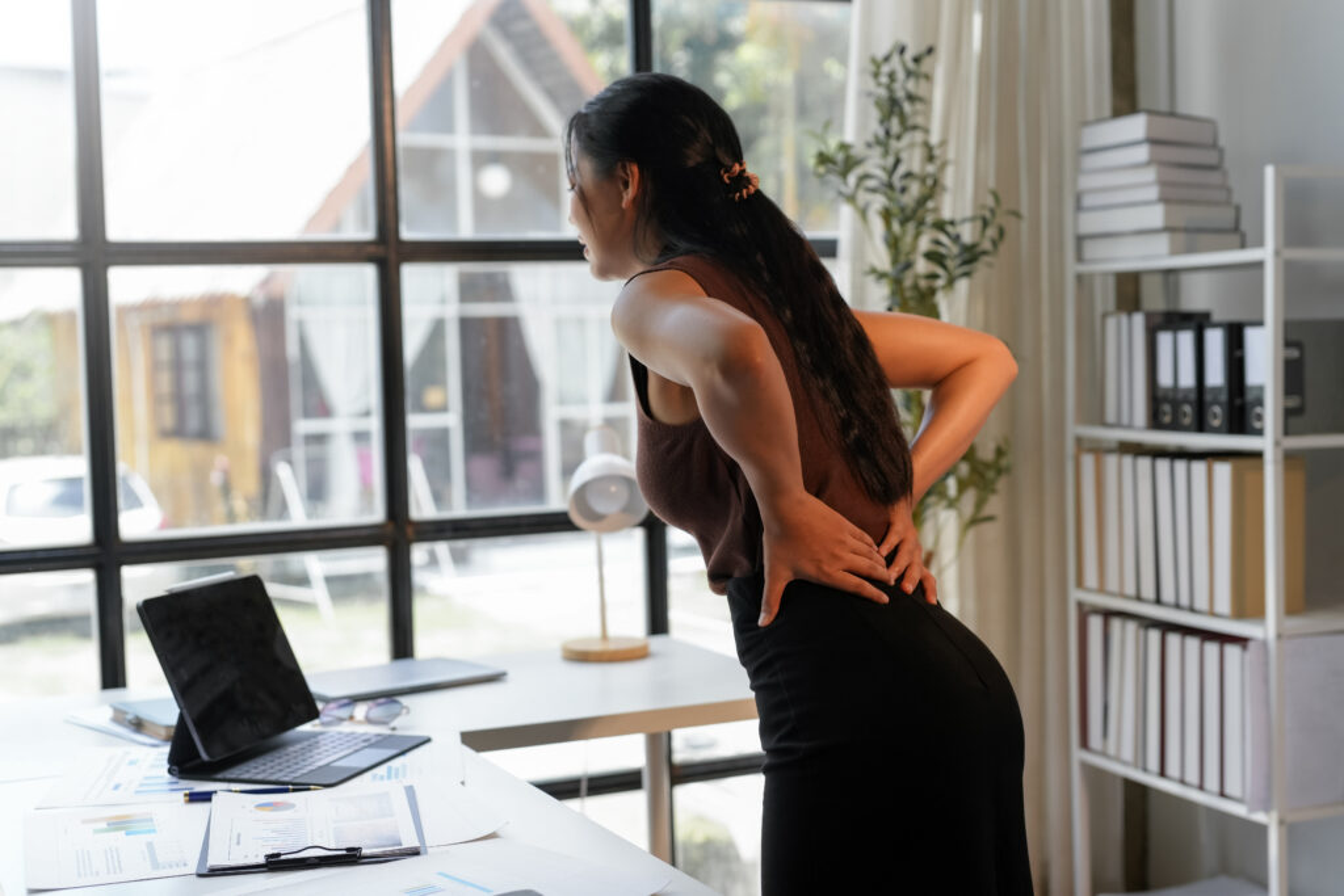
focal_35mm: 50
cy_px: 448
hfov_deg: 39.6
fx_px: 1867
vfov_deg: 27.0
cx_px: 672
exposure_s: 1/1000
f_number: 2.8
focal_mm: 50
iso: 320
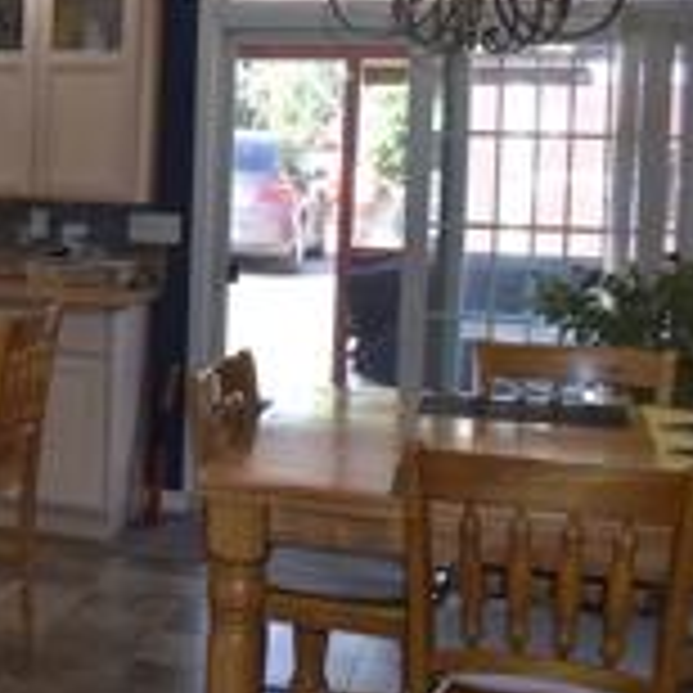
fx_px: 1518
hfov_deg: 22.8
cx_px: -220
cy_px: 230
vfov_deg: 25.6
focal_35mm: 67
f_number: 5.6
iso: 500
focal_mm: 18
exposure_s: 1/125
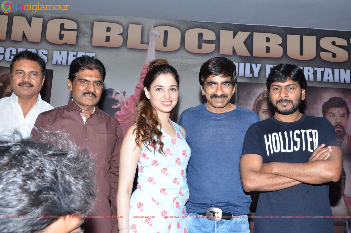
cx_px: 176
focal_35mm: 38
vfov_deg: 35.3
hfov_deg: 51.4
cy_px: 116
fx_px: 365
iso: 640
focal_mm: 25
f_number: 7.1
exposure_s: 1/125
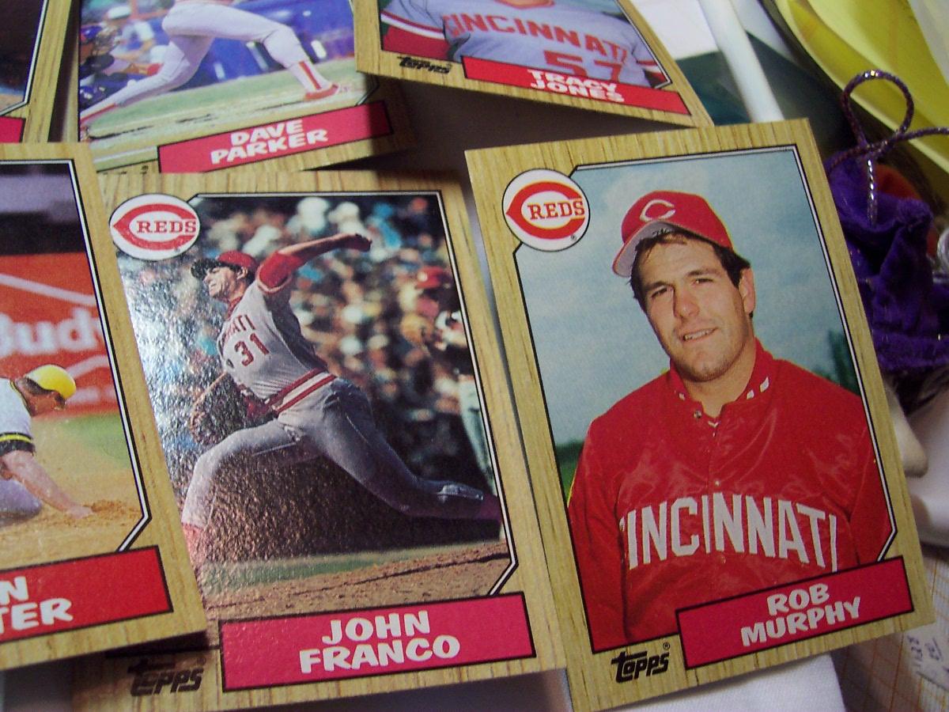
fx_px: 1014
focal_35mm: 37
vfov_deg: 38.7
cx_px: 474
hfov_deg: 50.1
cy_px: 356
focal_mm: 5.6
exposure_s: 1/30
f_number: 2.8
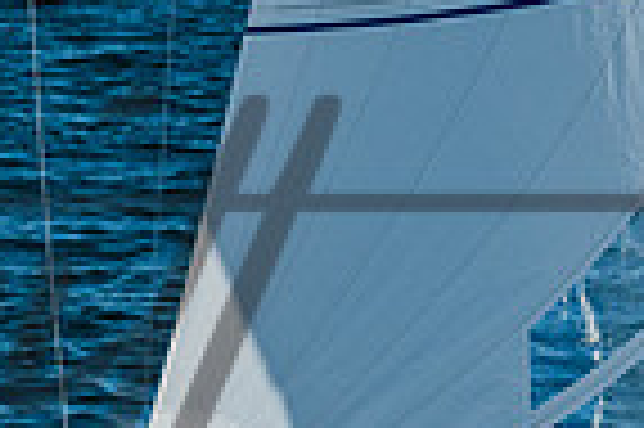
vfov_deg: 3.6
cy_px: 309
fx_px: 6808
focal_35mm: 381
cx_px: -306
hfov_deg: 5.4
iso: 400
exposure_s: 1/400
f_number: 10
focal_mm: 91
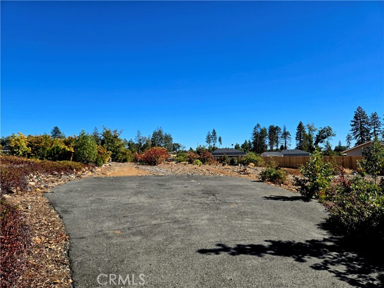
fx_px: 255
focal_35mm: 23
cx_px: 192
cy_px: 144
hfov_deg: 73.9
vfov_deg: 58.9
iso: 25
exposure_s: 1/1667
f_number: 1.8
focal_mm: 5.4
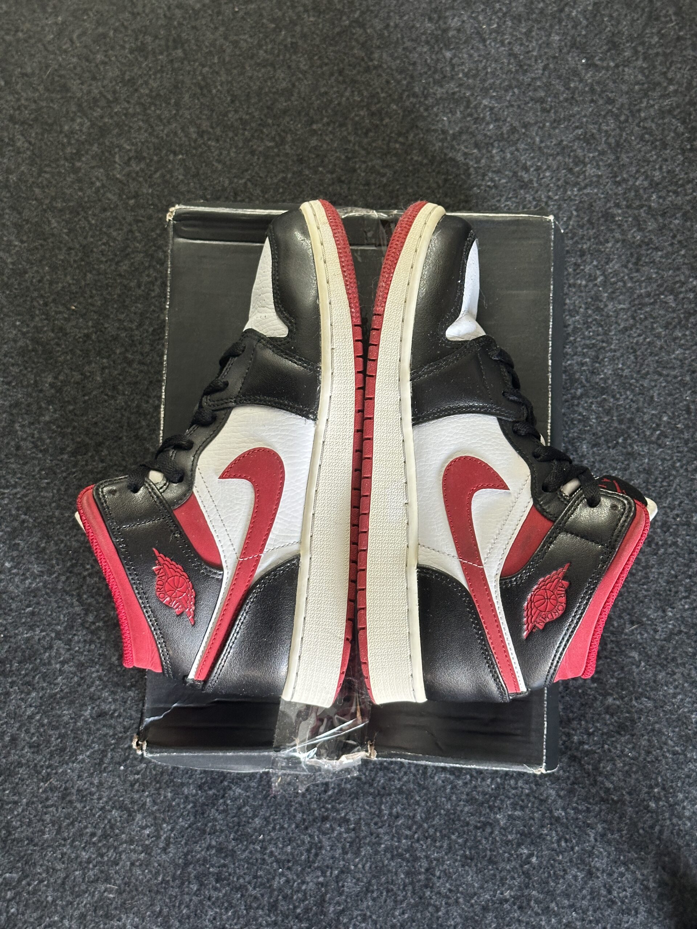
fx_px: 1289
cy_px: 464
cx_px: 348
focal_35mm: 48
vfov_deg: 39.7
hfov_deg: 30.3
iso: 200
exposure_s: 1/50
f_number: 1.78
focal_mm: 6.86
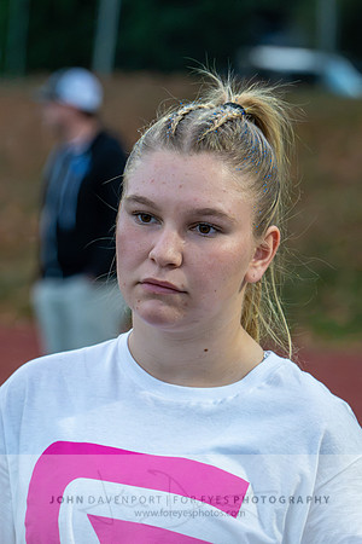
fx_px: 4525
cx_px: 208
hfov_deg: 4.6
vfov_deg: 6.9
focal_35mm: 300
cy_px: 272
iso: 7200
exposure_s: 1/400
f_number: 8
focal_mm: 200
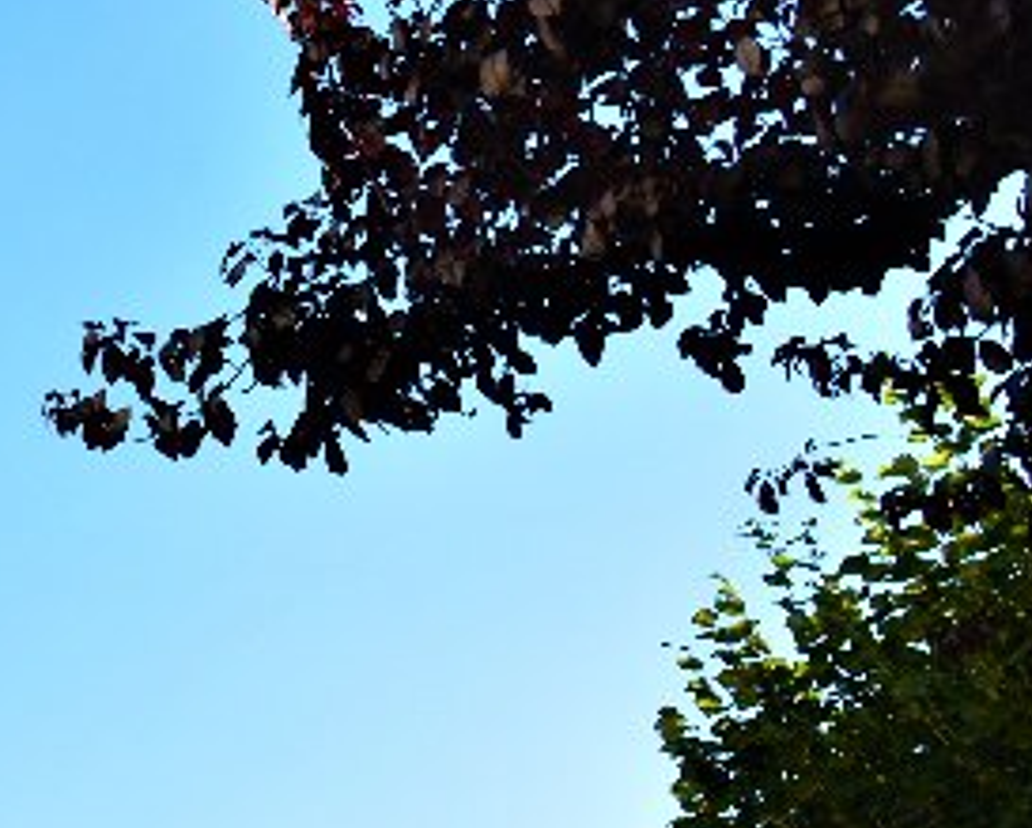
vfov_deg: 19.8
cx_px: -461
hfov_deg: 21.9
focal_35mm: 74
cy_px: 930
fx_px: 2263
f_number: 9
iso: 320
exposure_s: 1/100
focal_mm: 18
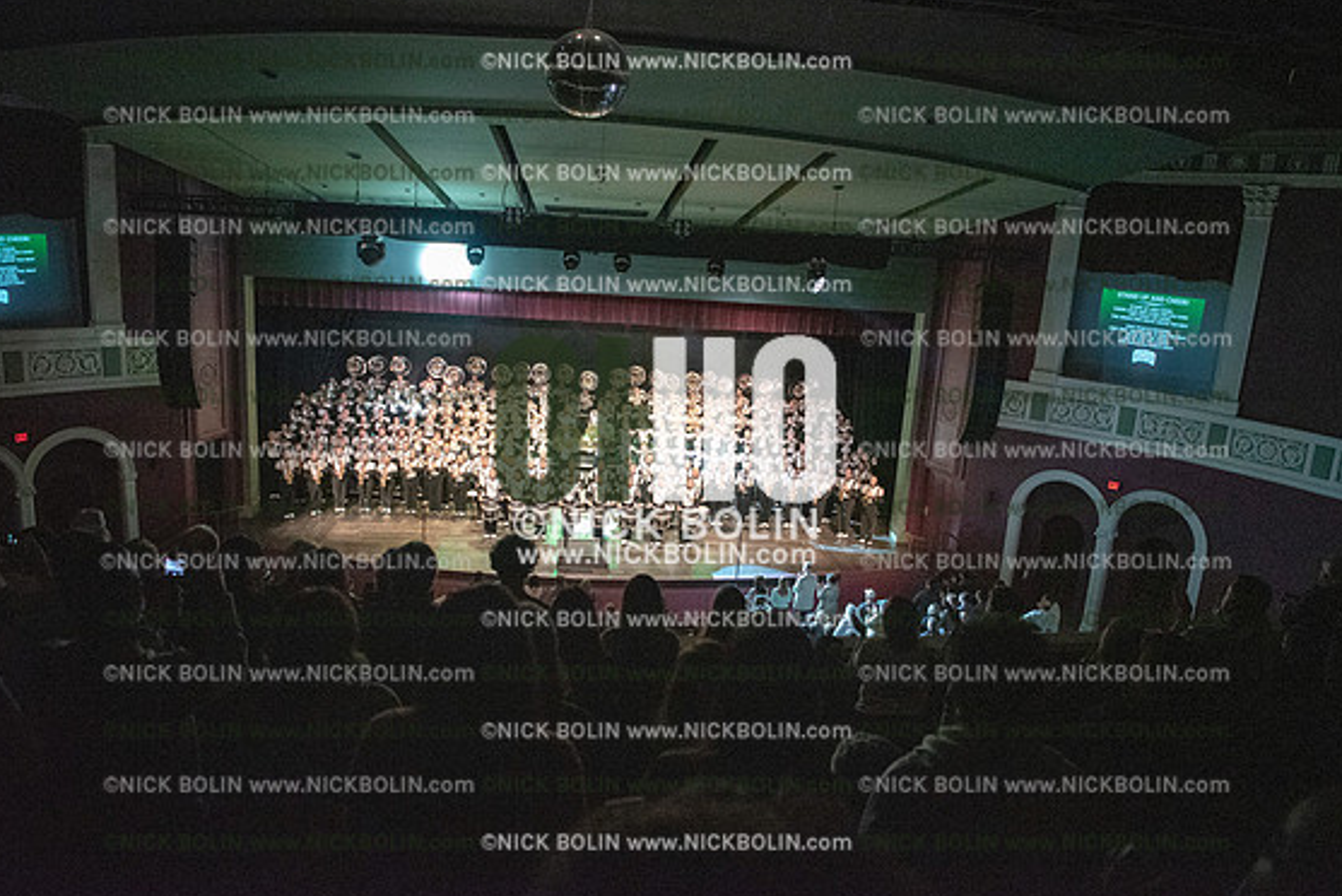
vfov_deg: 51.3
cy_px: 452
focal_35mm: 25
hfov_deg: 71.5
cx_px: 665
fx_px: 932
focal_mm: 24
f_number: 2.8
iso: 10000
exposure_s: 1/800
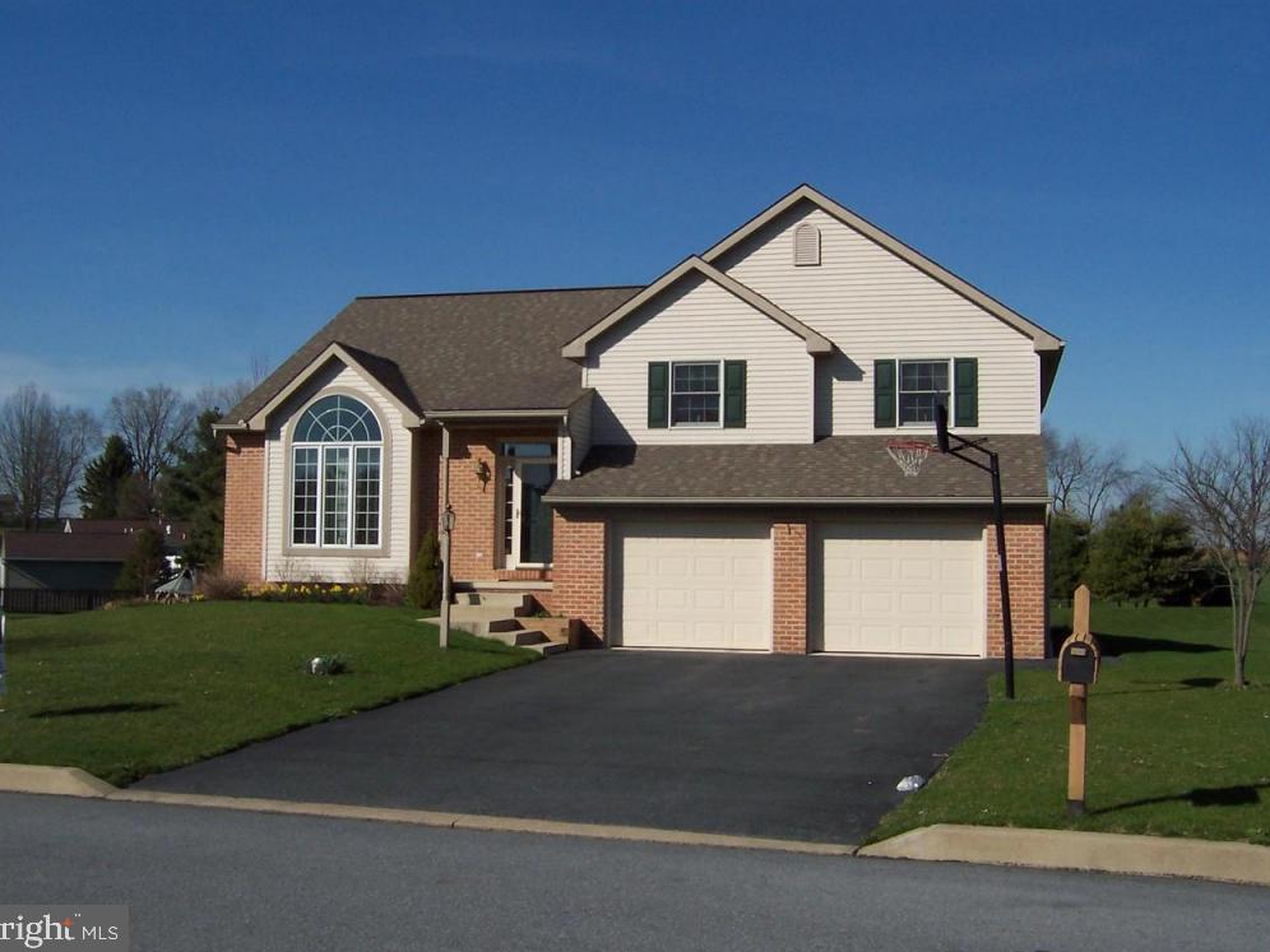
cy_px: 468
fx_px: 1357
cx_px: 622
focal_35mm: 37
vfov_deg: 38.7
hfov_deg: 50.1
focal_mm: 5.6
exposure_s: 1/1000
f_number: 5.6
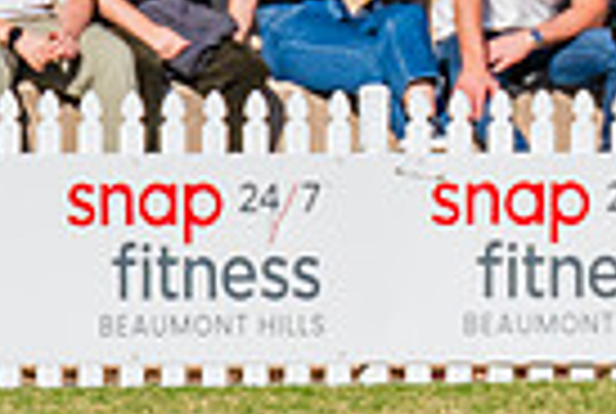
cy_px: -104
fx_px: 42425
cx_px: 1039
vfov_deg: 0.6
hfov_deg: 0.8
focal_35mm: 2474
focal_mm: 420
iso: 800
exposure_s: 1/1600
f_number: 11
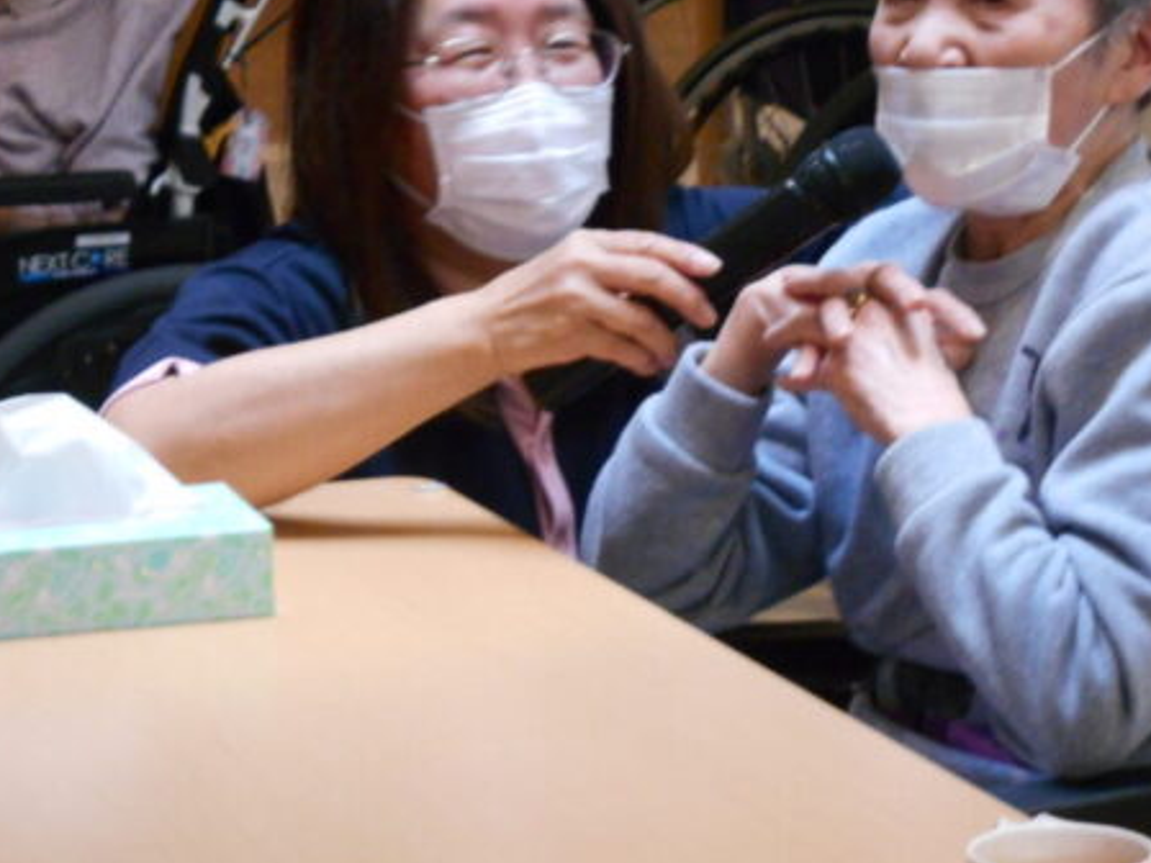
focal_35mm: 174
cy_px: 331
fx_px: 5786
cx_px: 699
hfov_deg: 11.4
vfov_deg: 8.5
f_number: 6.5
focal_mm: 23
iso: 500
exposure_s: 1/30
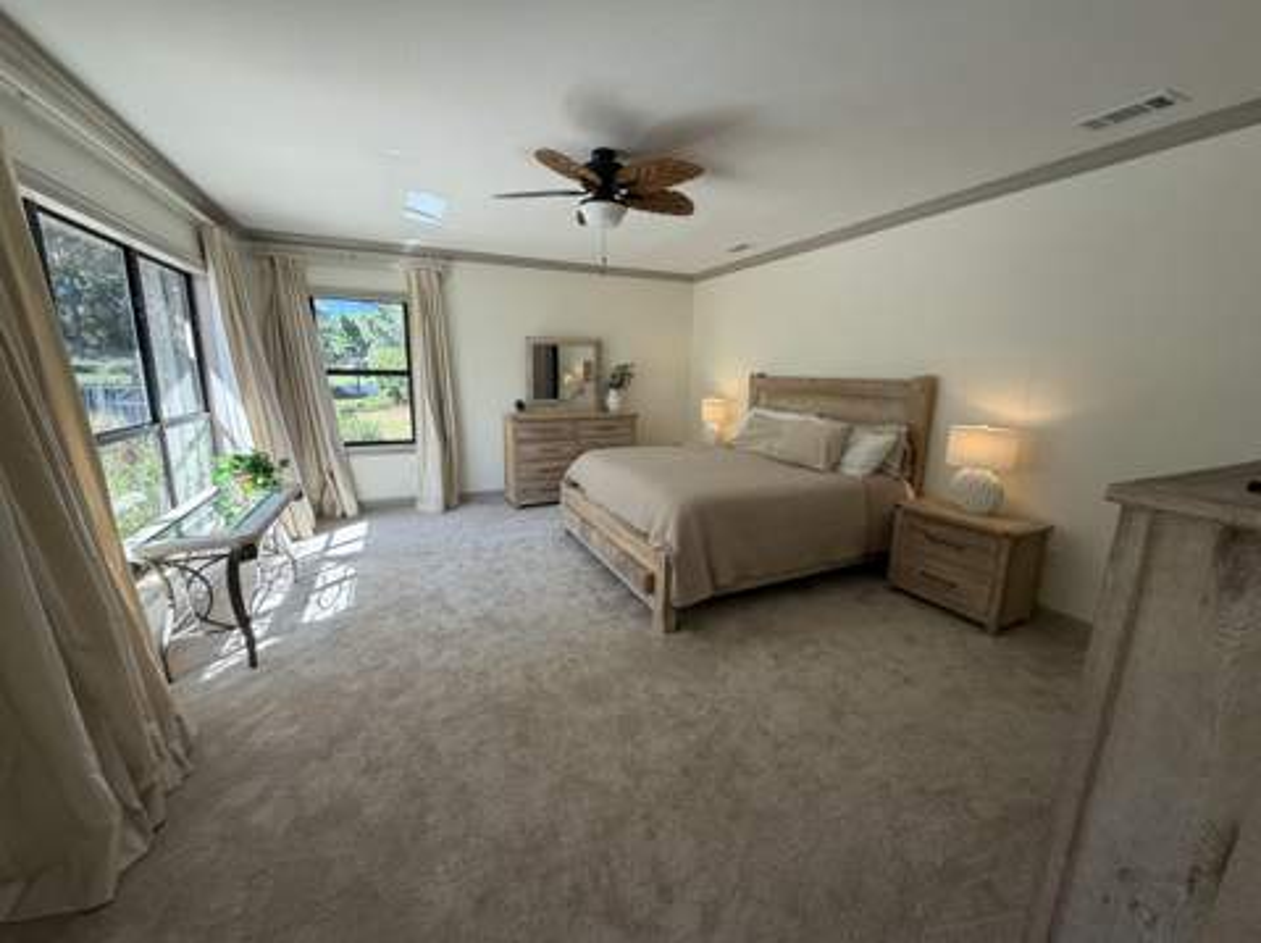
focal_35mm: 14
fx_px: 509
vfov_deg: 85.6
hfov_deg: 102.1
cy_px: 472
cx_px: 630
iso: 50
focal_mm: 2.22
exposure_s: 1/129
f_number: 2.2
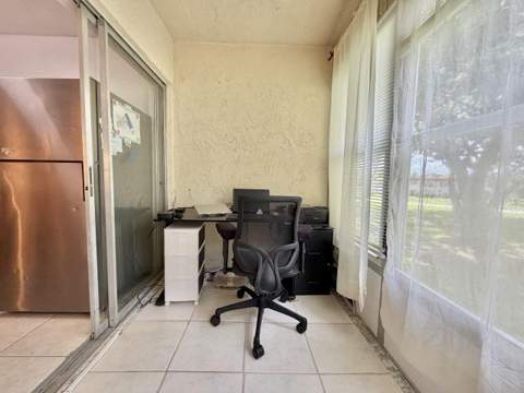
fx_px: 212
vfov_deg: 85.7
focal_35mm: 14
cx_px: 262
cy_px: 196
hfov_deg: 102.1
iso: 125
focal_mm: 2.22
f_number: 2.2
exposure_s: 1/121
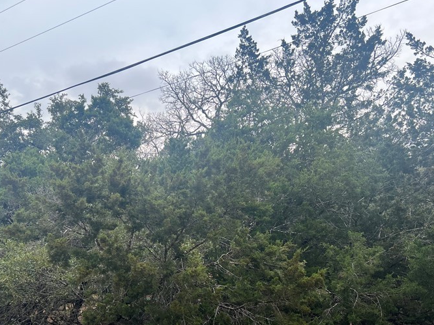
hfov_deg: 46.2
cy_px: 233
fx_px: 501
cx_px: 150
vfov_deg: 35.3
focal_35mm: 40
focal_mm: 5.7
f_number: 1.5
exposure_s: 1/1019
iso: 50
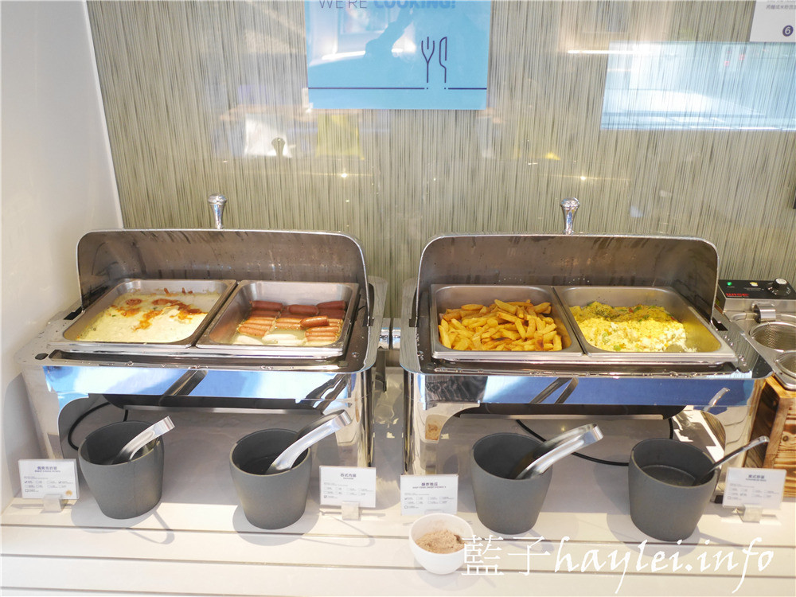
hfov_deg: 60.0
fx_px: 690
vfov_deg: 46.8
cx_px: 398
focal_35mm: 30
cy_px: 298
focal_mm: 15
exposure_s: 1/60
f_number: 1.7
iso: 1600
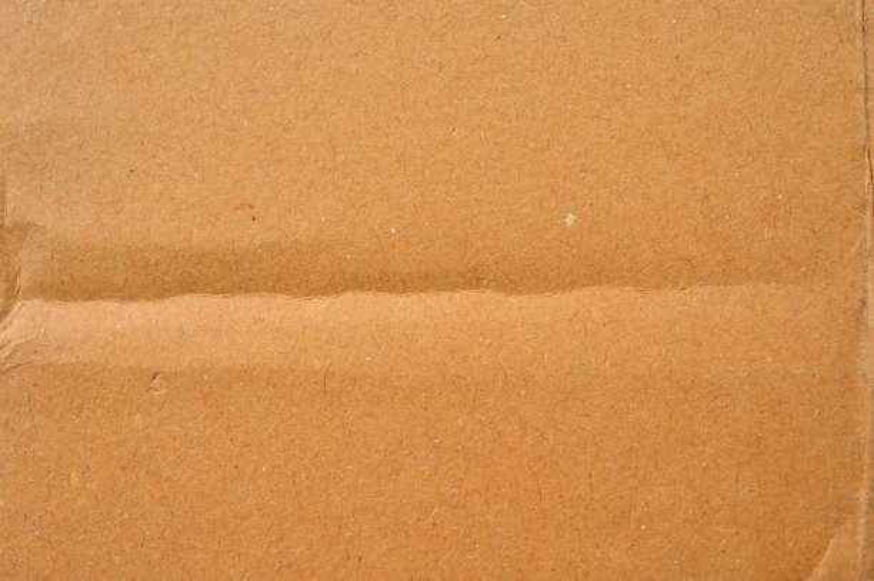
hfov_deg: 39.6
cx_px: 437
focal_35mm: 50
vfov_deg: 26.9
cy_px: 290
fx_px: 1213
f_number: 5.6
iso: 800
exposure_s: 1/160
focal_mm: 50
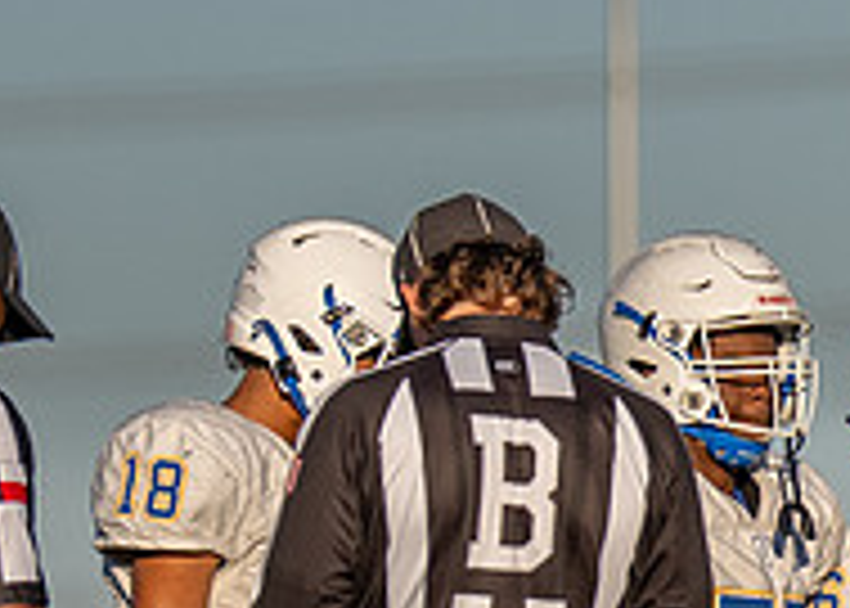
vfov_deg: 1.2
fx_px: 30079
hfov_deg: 1.6
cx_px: 1524
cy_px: 781
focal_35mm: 1246
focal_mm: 200
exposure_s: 1/5000
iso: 250
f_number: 2.8
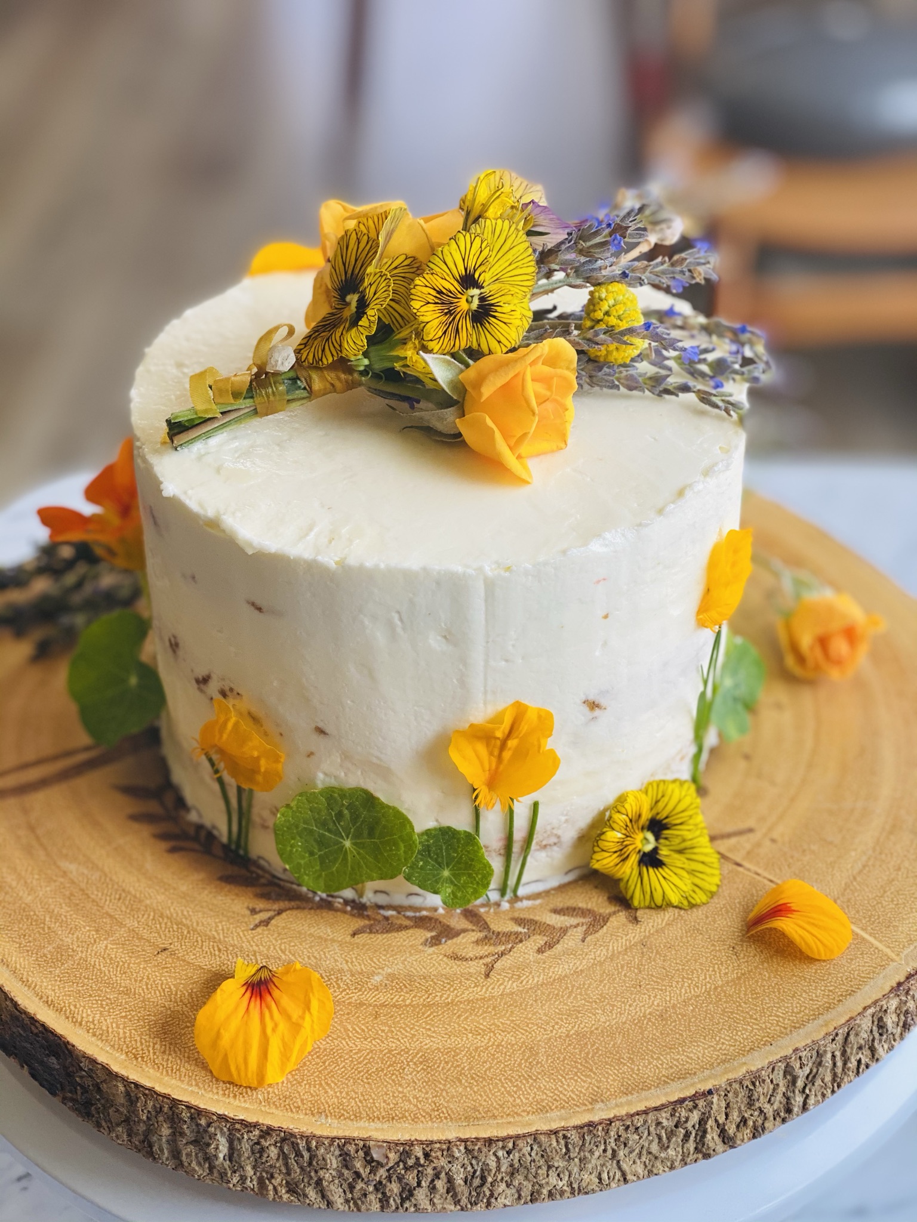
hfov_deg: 28.0
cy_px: 611
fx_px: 1837
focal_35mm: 52
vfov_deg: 36.8
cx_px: 458
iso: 64
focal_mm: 6
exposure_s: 1/122
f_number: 2
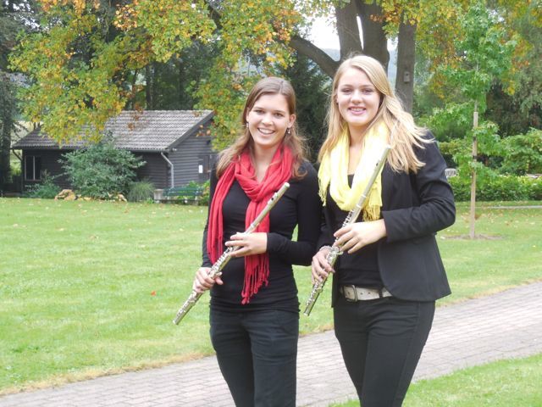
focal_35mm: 81
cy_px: 204
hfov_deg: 24.1
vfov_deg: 18.2
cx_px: 271
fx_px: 1268
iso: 125
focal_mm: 14.5
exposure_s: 1/50
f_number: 4.6
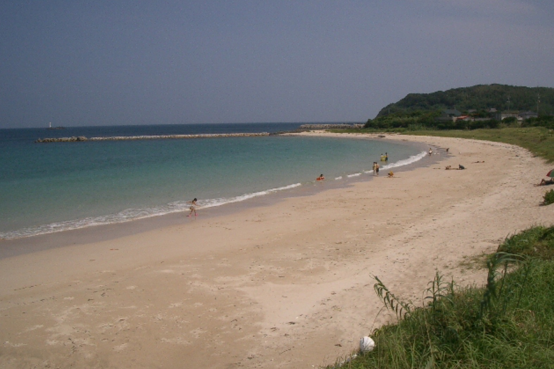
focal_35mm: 37
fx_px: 569
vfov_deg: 35.9
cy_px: 170
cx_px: 276
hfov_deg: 51.9
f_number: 4.3
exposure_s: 1/2000
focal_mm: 5.8
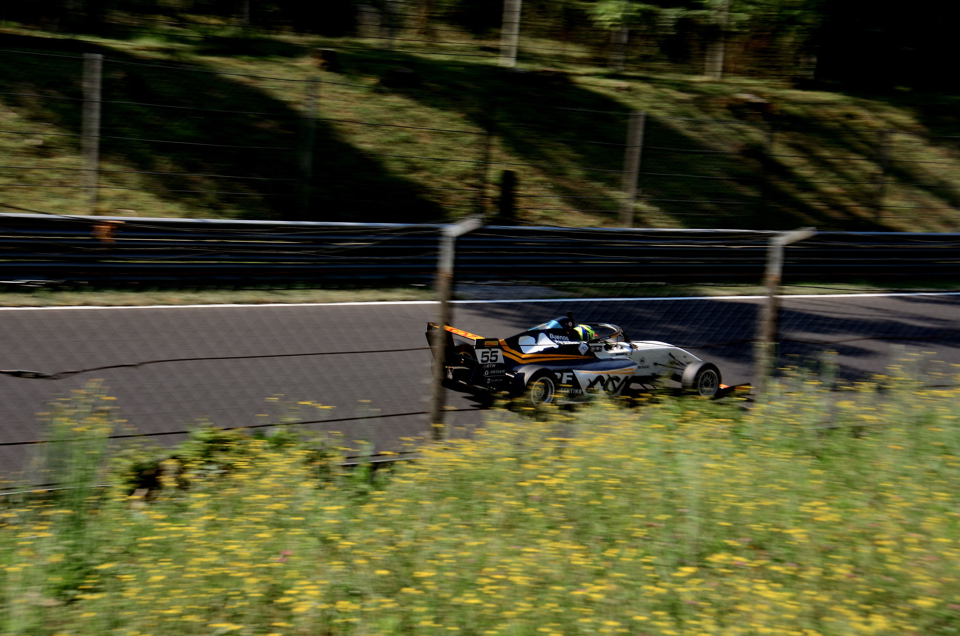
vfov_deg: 20.5
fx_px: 1756
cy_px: 318
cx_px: 480
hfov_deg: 30.6
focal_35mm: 66
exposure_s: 1/250
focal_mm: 44
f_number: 6.3
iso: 100
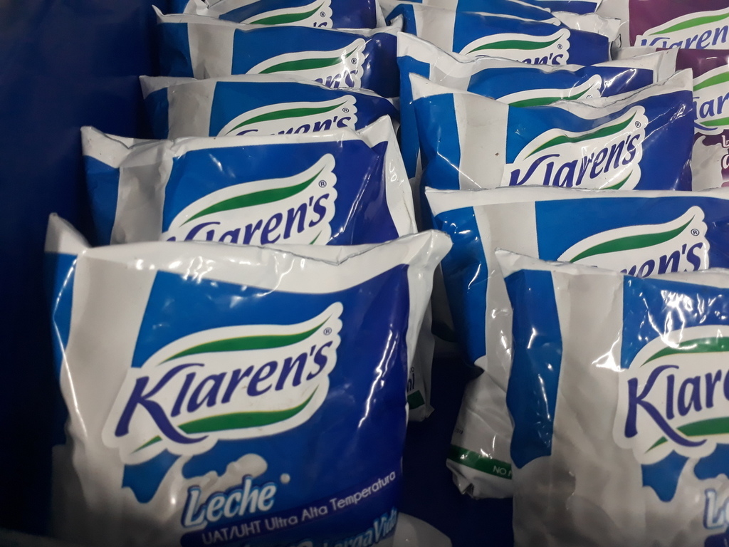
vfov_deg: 51.4
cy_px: 274
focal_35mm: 27
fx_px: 569
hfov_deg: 65.3
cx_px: 364
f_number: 1.9
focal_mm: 3.6
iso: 160
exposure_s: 1/24
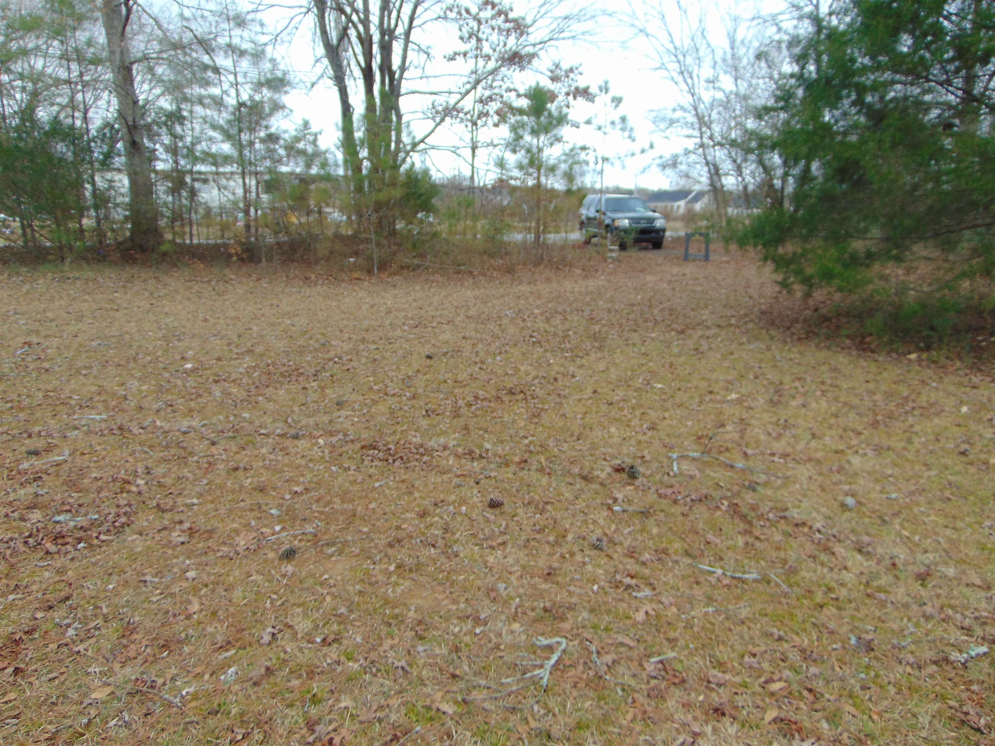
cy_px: 373
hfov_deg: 69.4
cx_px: 498
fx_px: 719
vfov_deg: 54.9
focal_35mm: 25
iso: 80
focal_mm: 4.5
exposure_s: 1/60
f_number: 3
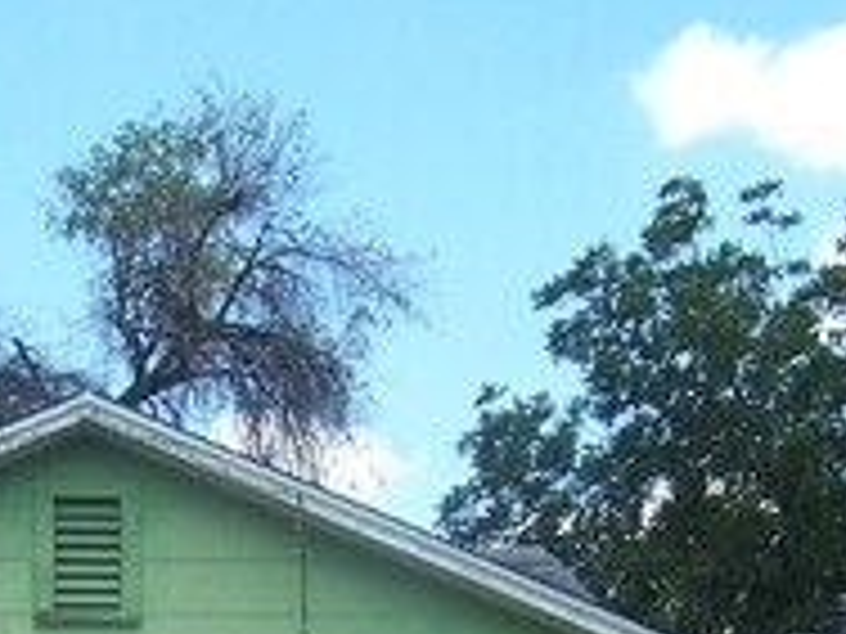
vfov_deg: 12.0
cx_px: 68
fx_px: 2835
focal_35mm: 116
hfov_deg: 16.7
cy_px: 1061
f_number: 5.6
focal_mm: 5.6
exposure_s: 1/250
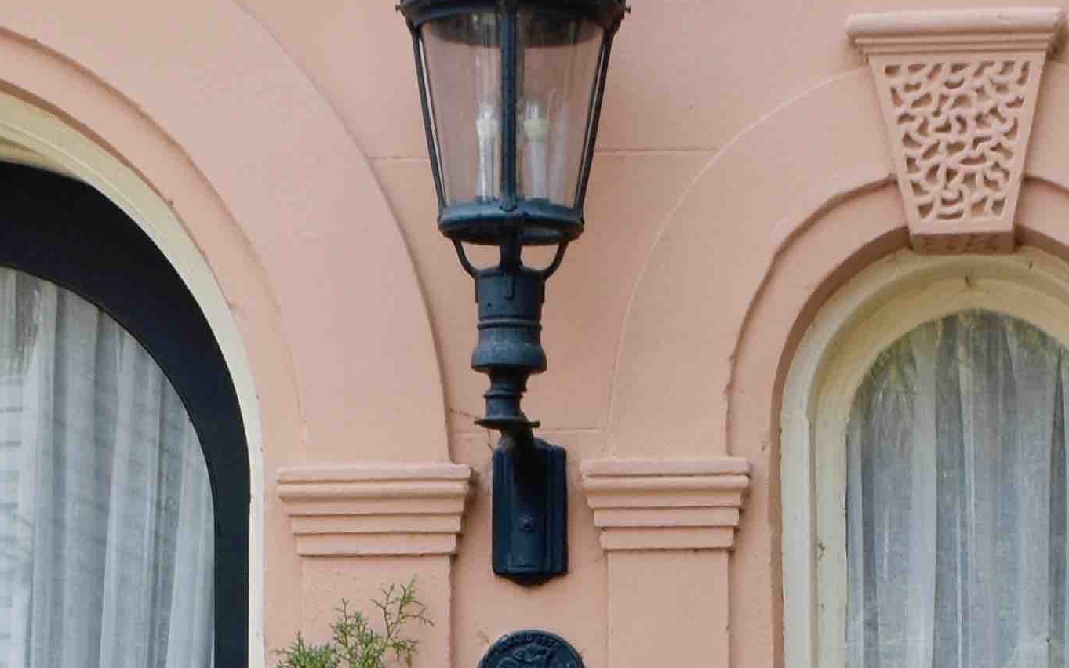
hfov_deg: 14.1
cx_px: 601
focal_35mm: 148
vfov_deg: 8.6
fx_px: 4312
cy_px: 1148
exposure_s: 1/250
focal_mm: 22
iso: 400
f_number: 8
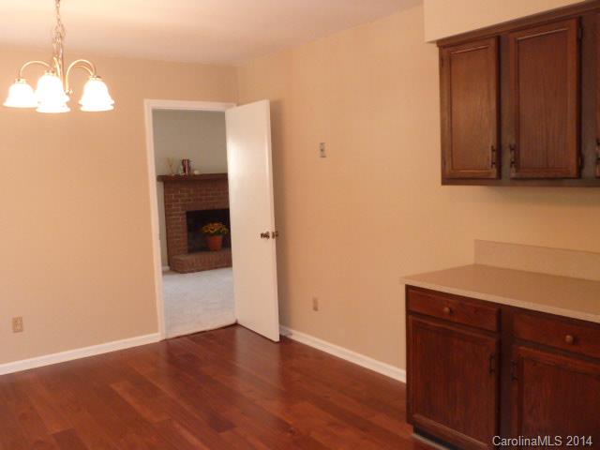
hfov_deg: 56.8
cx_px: 300
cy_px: 225
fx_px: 555
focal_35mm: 32
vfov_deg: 44.2
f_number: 3.3
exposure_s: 1/30
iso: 320
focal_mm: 4.1
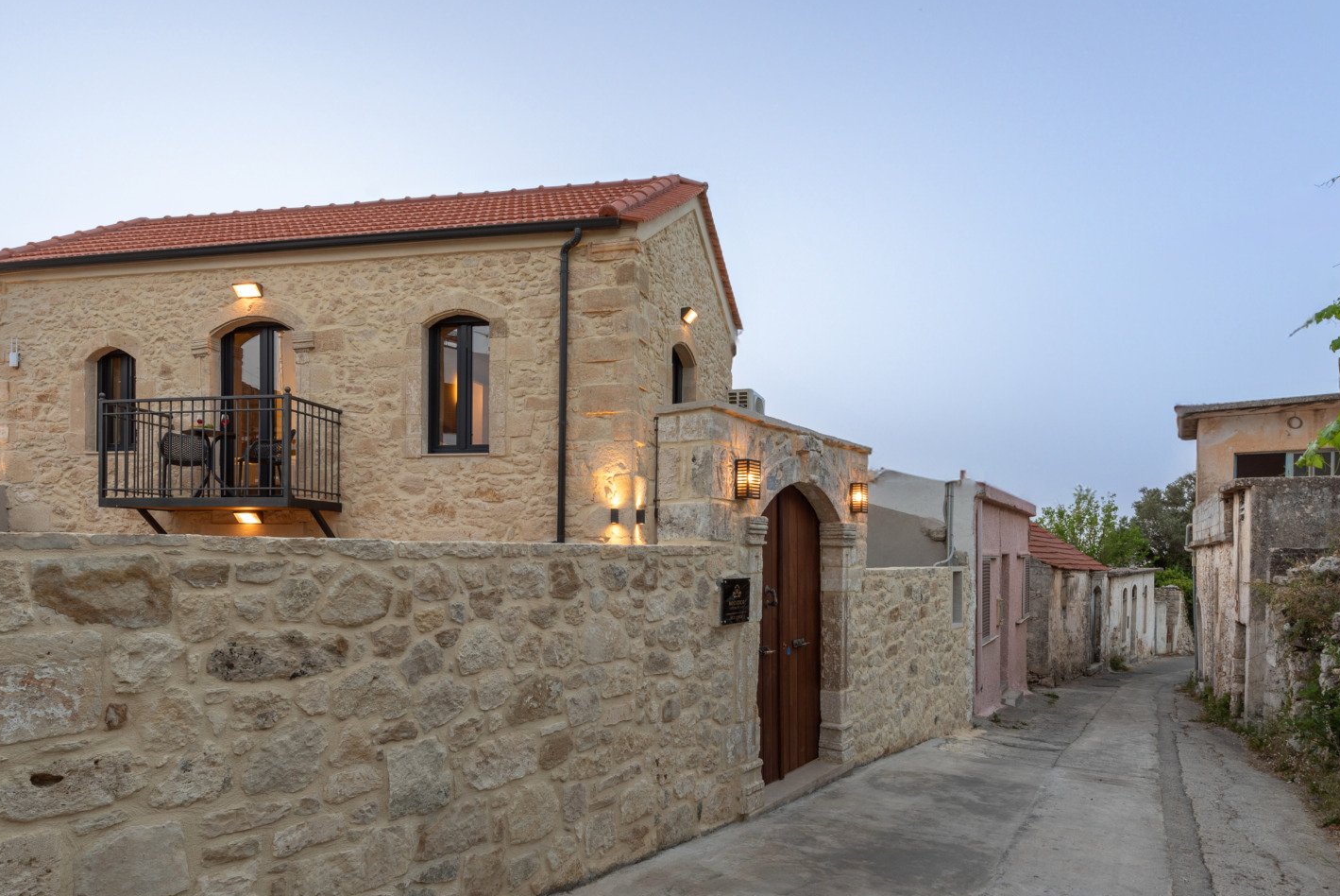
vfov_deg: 54.6
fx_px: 857
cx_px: 619
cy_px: 557
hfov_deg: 75.9
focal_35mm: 23
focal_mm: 17
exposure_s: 1/5
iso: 100
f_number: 10
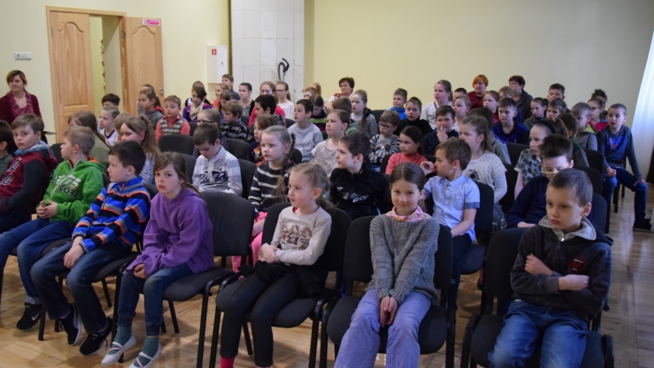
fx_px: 581
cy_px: 179
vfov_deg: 35.1
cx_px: 322
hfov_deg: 58.7
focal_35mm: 34
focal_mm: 21
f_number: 3.8
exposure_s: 1/125
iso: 3200
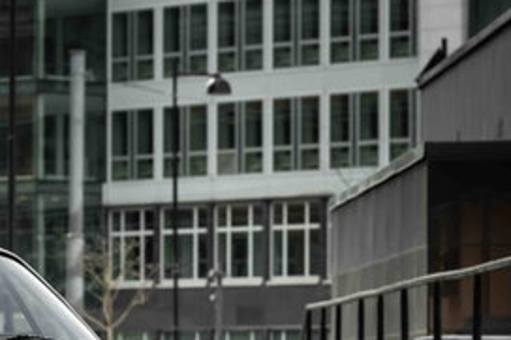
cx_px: -32
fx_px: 3688
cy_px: 410
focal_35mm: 260
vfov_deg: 5.3
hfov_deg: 7.9
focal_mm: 92
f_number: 6.3
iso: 500
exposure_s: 1/250
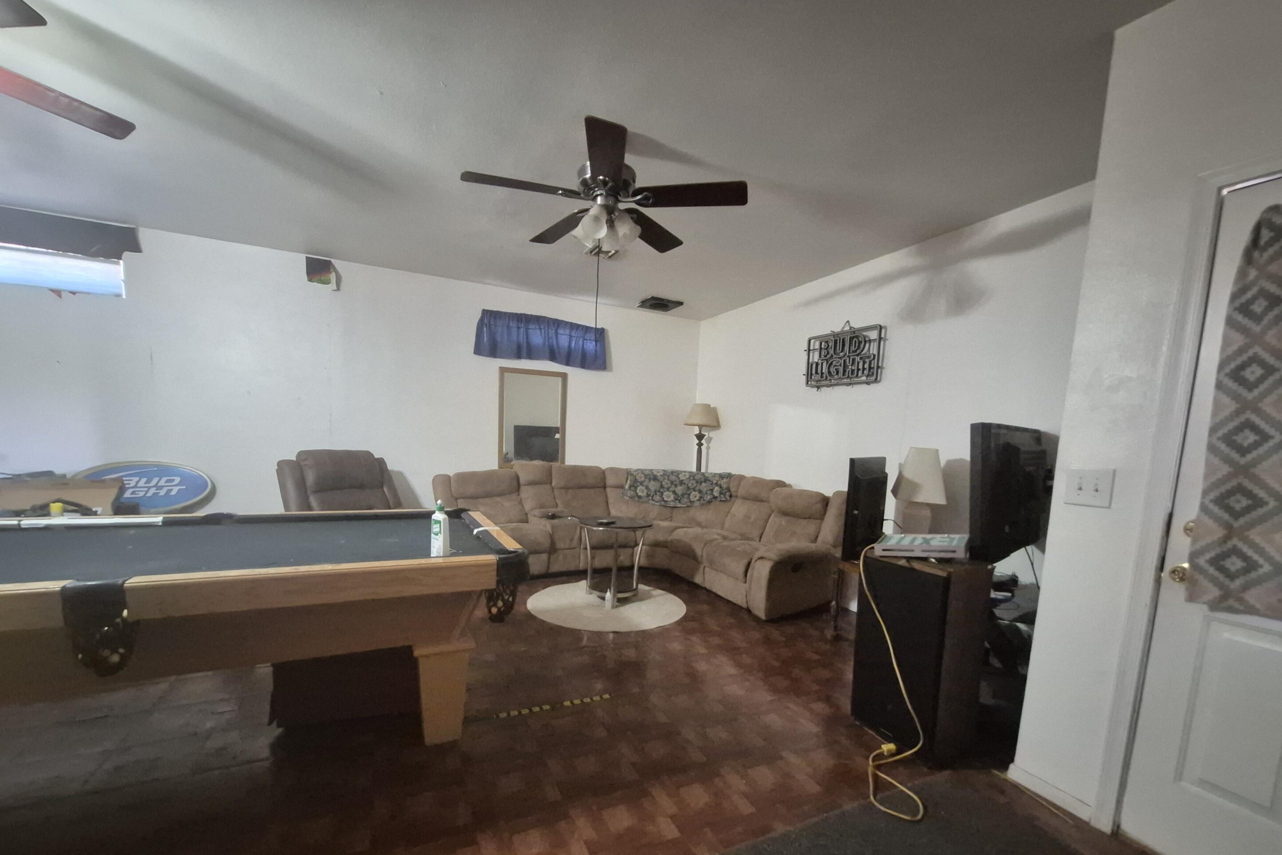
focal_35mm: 14
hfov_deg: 104.2
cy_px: 489
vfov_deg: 80.7
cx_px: 633
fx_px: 499
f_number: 2.2
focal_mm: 1.74
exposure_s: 1/24
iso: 2000
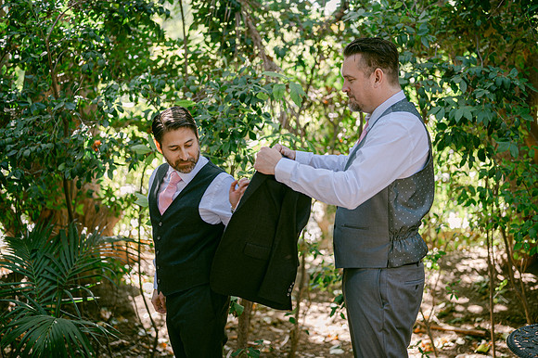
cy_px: 179
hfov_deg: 39.6
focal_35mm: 50
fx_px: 747
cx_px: 269
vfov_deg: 27.0
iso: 110
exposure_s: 1/125
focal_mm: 50
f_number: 1.8
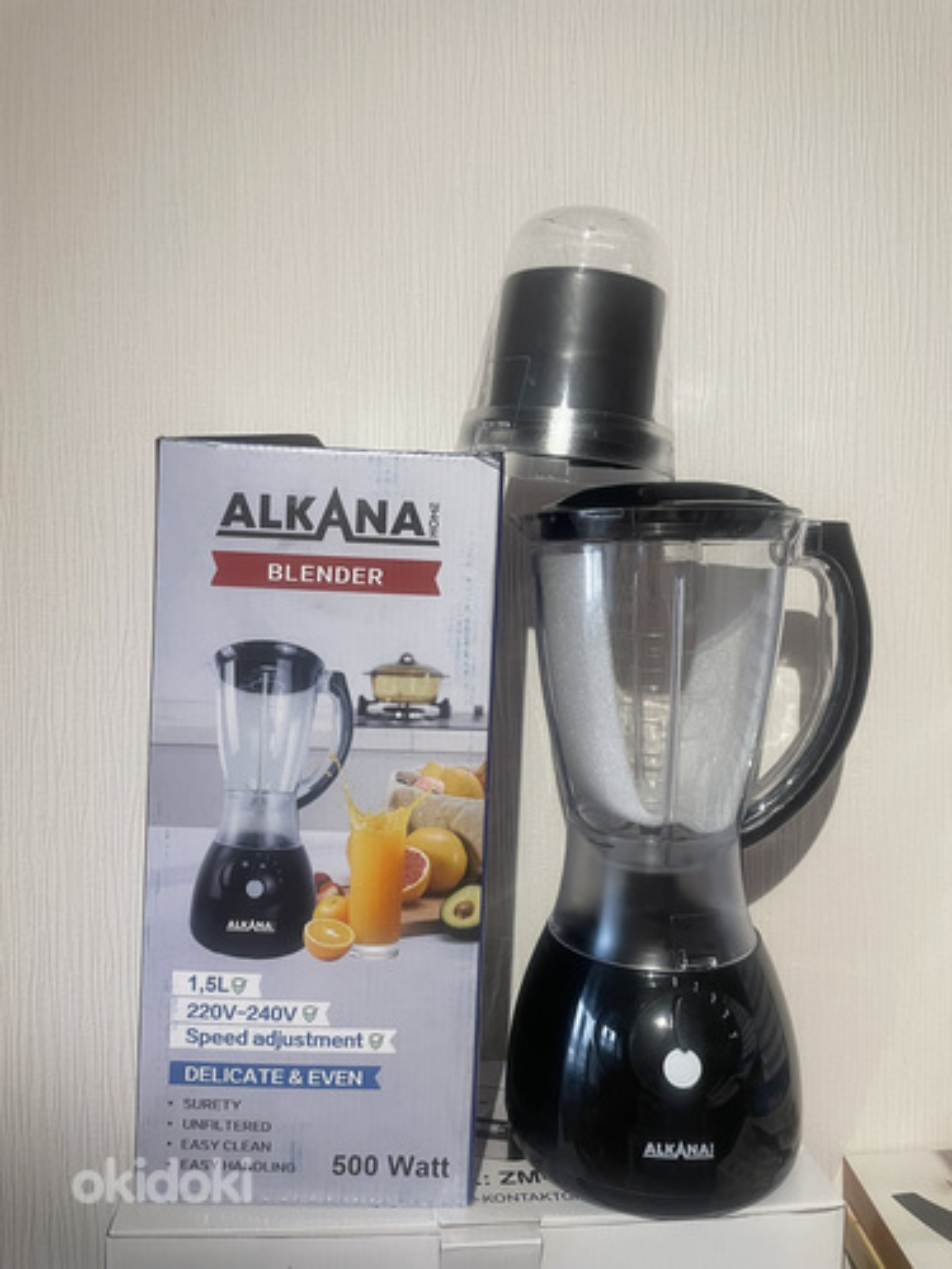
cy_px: 634
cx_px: 476
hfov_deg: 53.1
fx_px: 953
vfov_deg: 67.3
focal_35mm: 26
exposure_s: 1/76
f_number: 1.6
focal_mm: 4.2
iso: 125
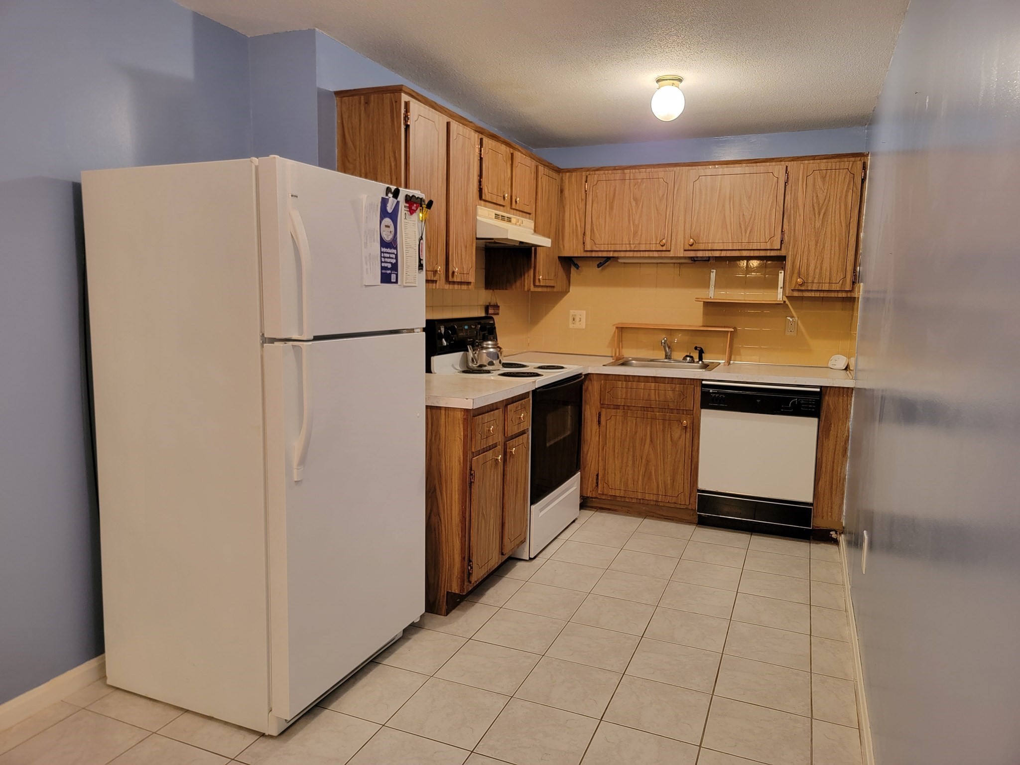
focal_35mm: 24
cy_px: 382
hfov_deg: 71.6
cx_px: 510
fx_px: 707
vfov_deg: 56.8
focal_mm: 6.7
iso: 400
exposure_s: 1/40
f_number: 1.8
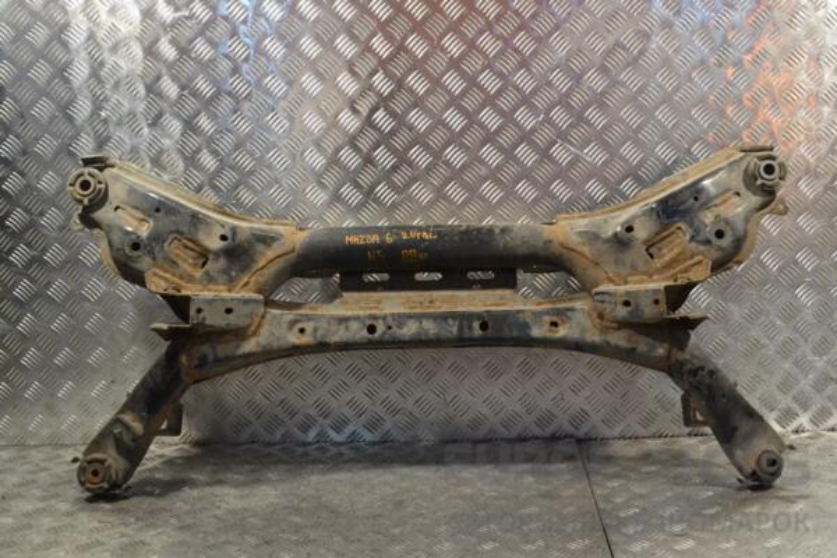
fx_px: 1116
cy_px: 279
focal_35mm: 48
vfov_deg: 28.1
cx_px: 418
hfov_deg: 41.1
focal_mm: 32
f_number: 8
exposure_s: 1/250
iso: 3200
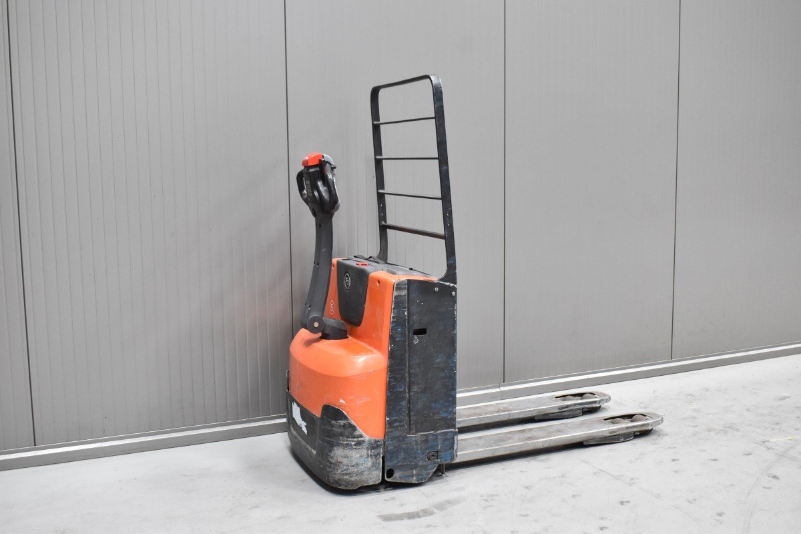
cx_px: 400
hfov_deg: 51.3
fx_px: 834
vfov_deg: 35.5
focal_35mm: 38
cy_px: 267
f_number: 5
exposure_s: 1/30
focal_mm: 25
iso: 1600
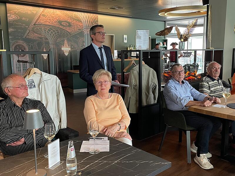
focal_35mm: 26
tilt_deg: -9.5
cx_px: 118
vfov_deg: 53.1
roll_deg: +0.8
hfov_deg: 67.3
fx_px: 177
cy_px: 88
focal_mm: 4.2
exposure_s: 1/49
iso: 500
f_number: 1.6
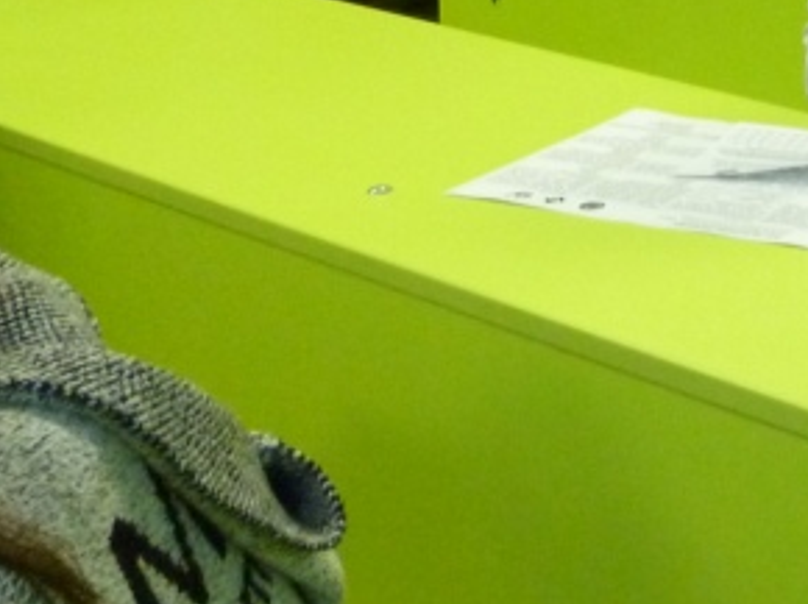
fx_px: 2309
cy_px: -395
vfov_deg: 13.7
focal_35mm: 99
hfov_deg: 18.0
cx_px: 1153
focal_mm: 5
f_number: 3.1
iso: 400
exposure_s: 1/40
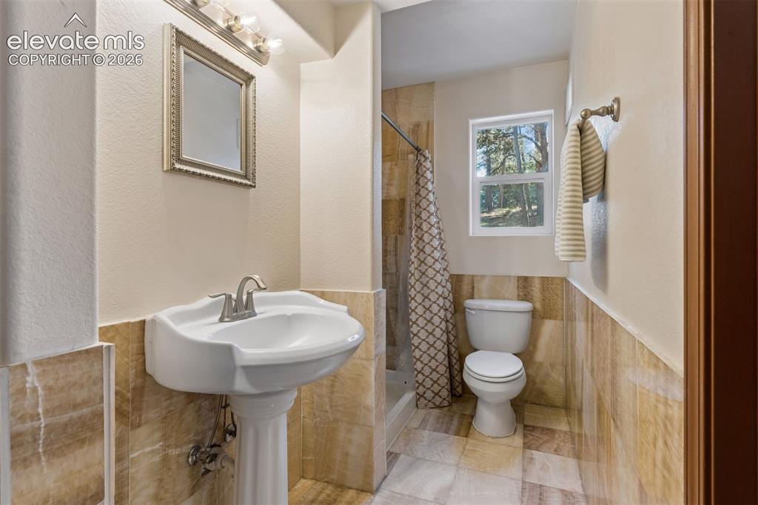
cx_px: 379
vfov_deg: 67.3
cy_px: 252
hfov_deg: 90.0
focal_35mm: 18
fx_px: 379
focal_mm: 18
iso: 400
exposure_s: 1/8
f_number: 9
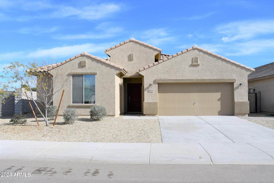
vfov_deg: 43.6
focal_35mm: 30
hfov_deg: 61.9
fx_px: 228
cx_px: 137
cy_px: 92
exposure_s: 1/400
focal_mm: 20
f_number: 10
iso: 100
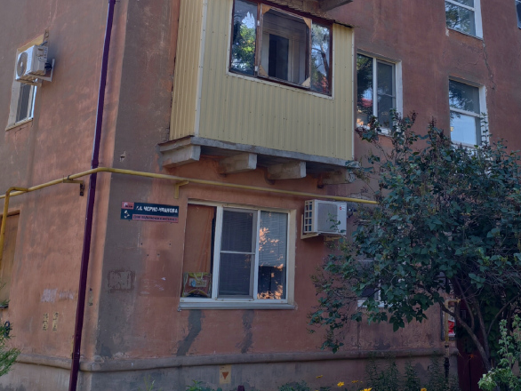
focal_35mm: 51
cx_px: 336
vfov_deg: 27.7
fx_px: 768
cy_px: 55
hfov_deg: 37.2
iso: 71
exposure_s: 1/1355
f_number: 1.57
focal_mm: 6.54
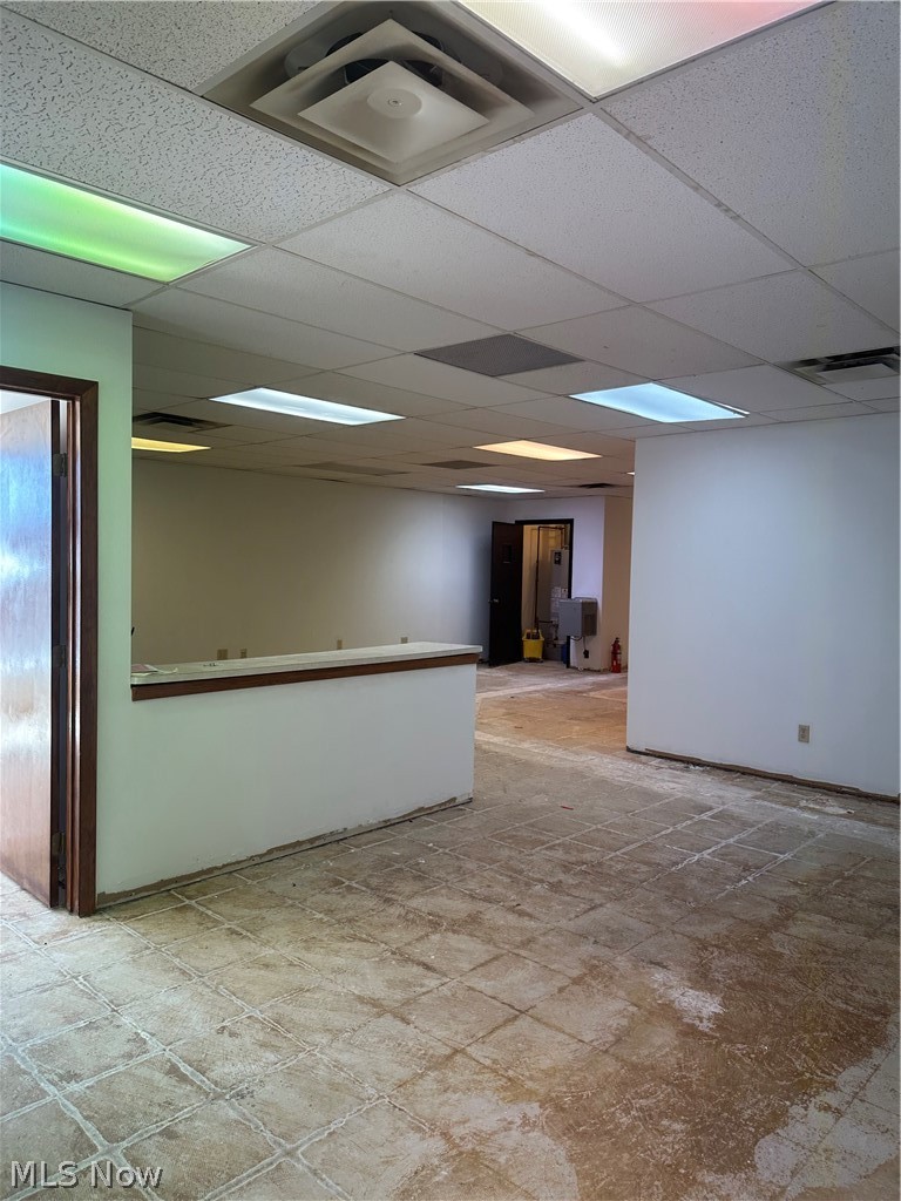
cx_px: 450
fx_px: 833
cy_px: 600
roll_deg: -1.3
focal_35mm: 24
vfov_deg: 71.6
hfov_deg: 56.8
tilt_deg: -1.7
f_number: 1.78
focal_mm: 6.86
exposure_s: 1/120
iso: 80
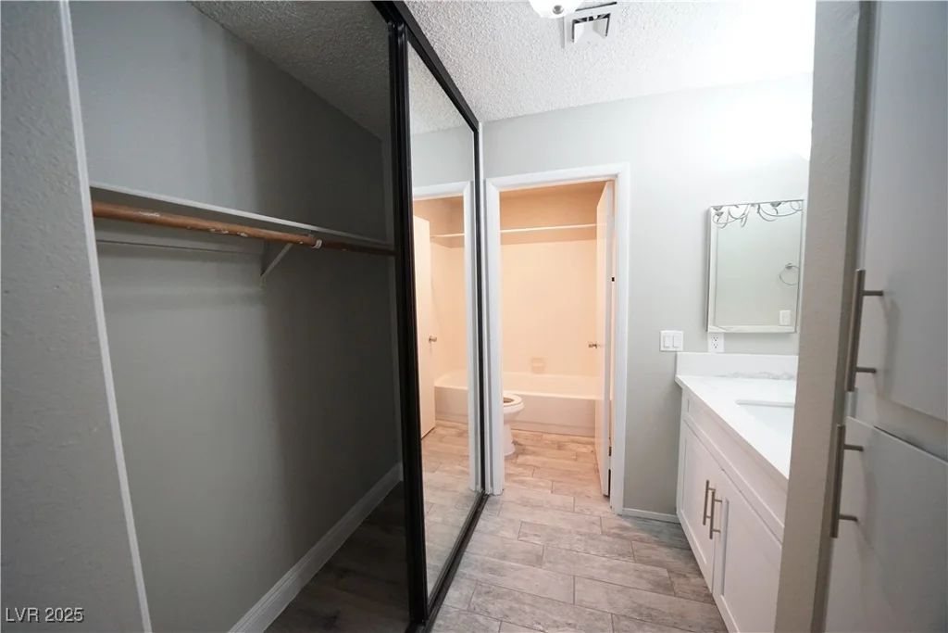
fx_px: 316
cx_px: 474
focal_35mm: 12
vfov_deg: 90.0
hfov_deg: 112.6
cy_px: 316
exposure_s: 1/250
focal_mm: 12
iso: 5000
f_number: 6.3
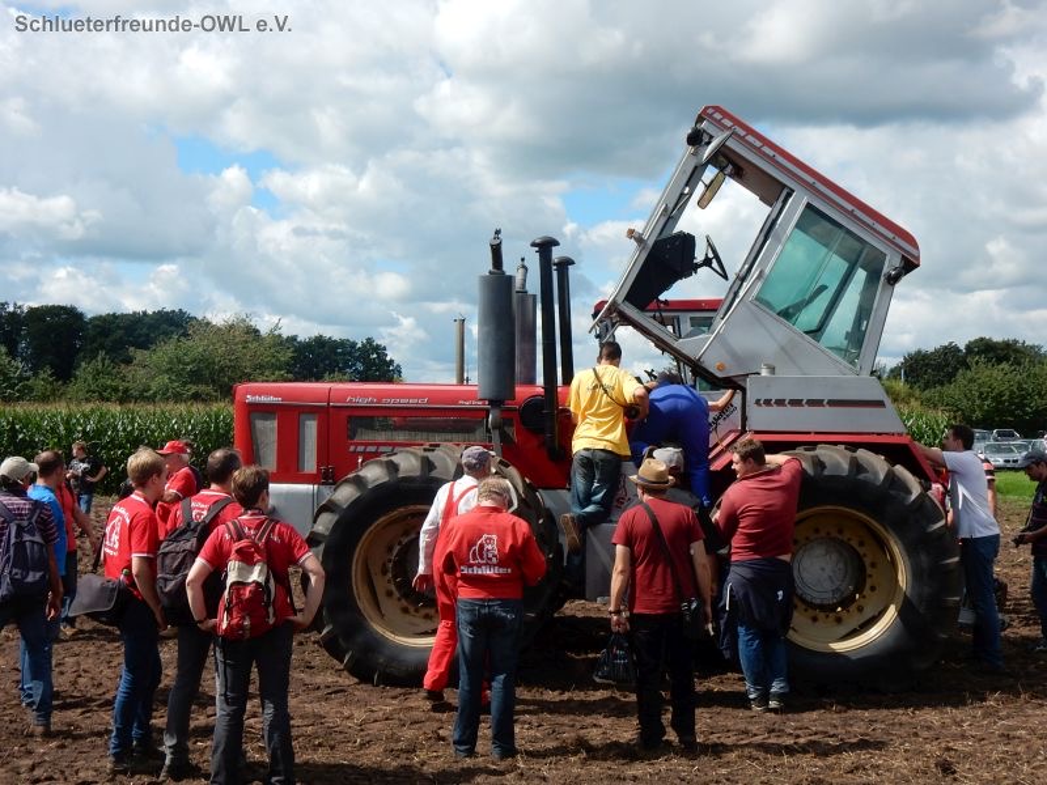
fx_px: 1543
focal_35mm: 51
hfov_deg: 37.5
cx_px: 524
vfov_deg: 28.6
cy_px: 392
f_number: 4.5
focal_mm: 9
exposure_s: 1/1000
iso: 125
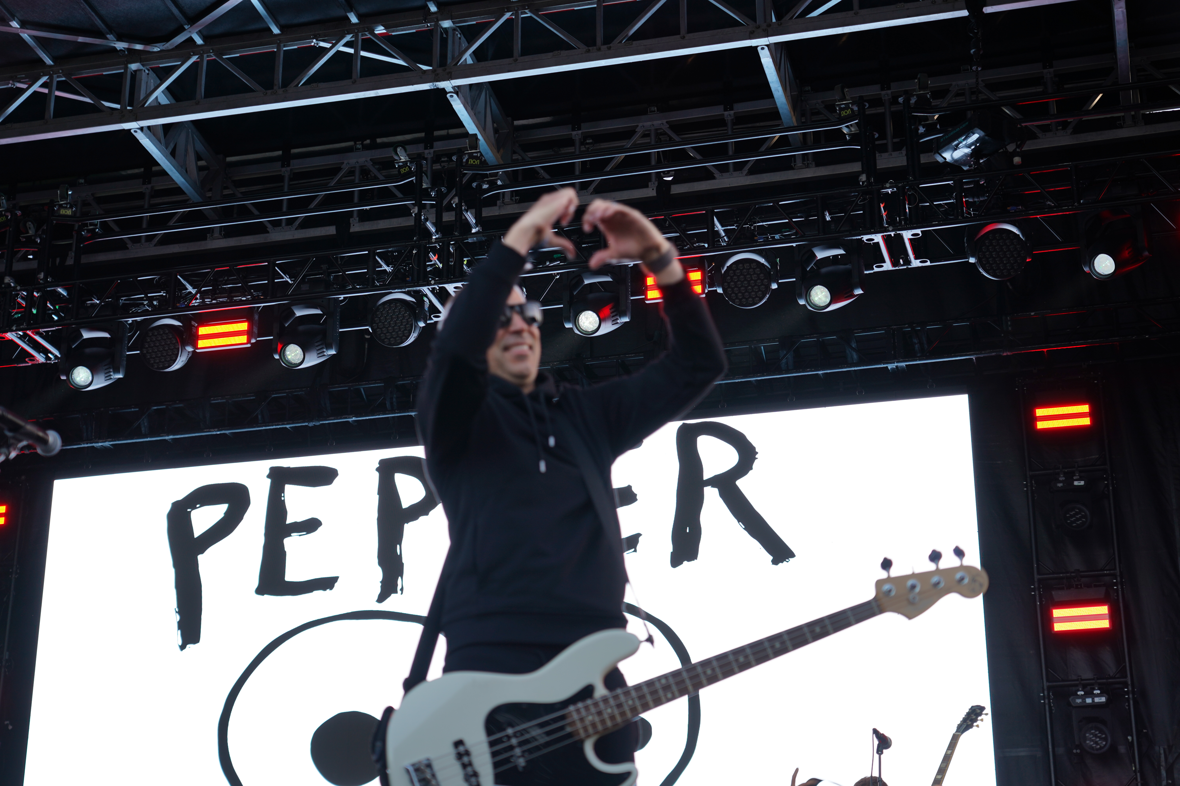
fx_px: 2065
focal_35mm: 63
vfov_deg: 21.6
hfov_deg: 31.9
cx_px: 590
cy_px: 393
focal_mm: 63
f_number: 4
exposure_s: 1/80
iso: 100
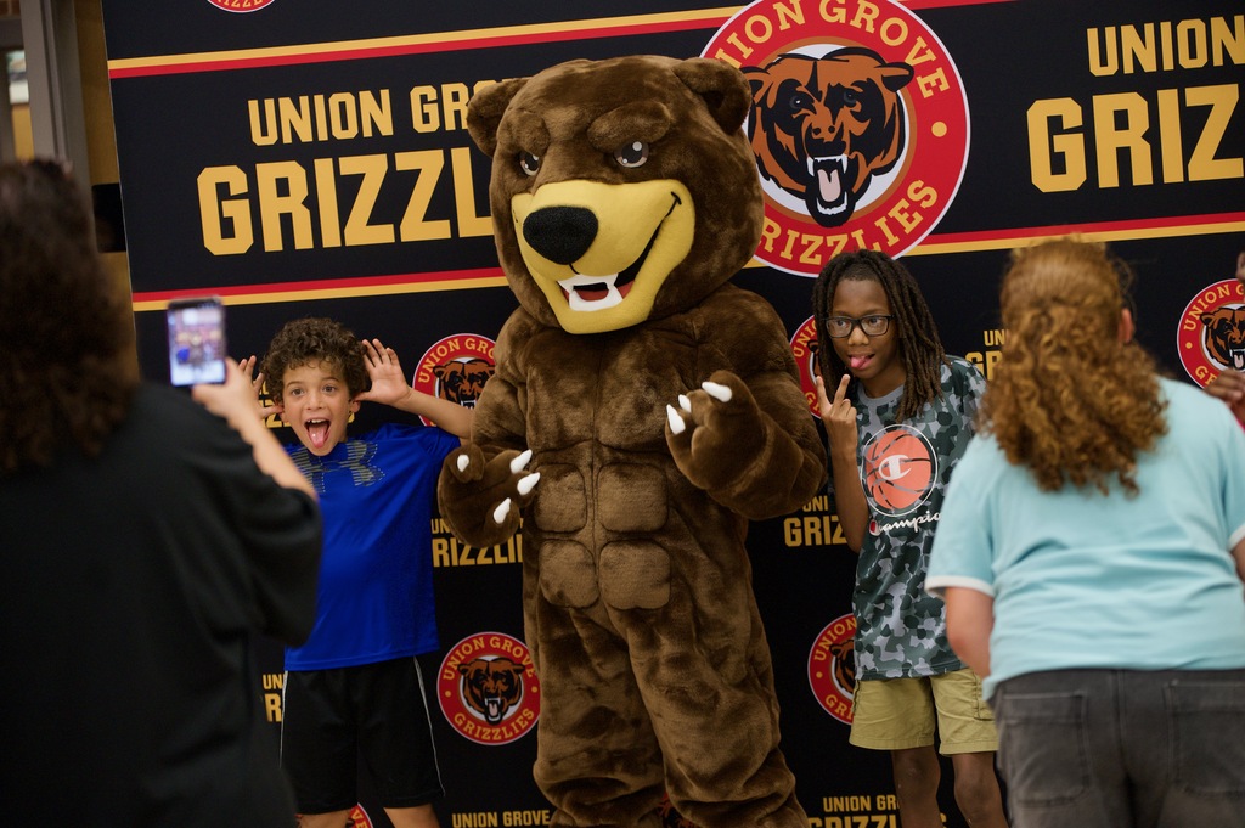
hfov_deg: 22.6
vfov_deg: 15.2
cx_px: 622
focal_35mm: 90
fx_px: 3110
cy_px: 414
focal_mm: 90
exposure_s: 1/320
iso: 2500
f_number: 2.8
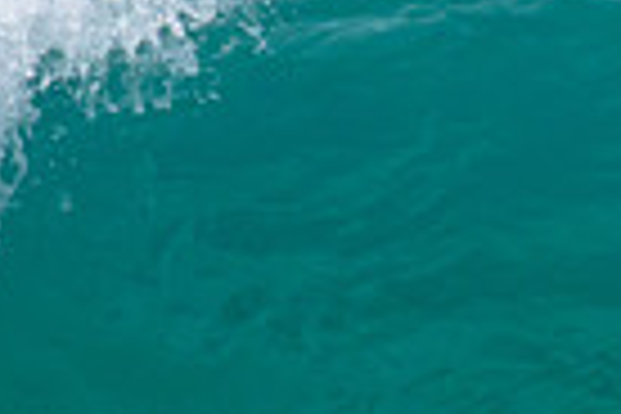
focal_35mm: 4586
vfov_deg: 0.3
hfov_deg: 0.4
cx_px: 1255
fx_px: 79102
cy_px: 156
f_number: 11
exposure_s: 1/2000
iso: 1250
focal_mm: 800
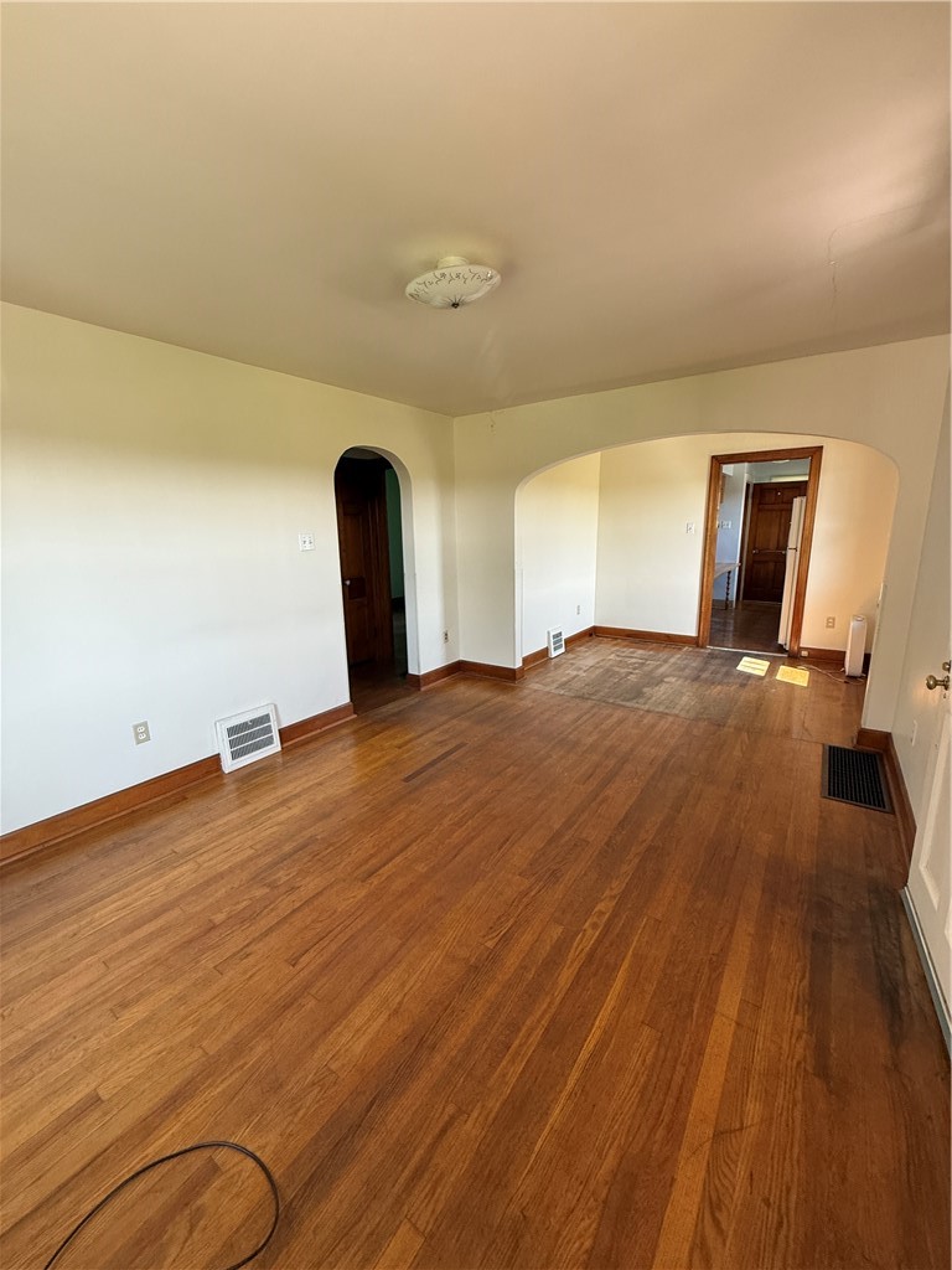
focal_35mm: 14
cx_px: 476
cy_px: 635
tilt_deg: -11.4
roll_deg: +1.5
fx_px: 513
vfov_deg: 102.1
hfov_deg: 85.7
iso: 160
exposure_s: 1/99
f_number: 2.2
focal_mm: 2.22
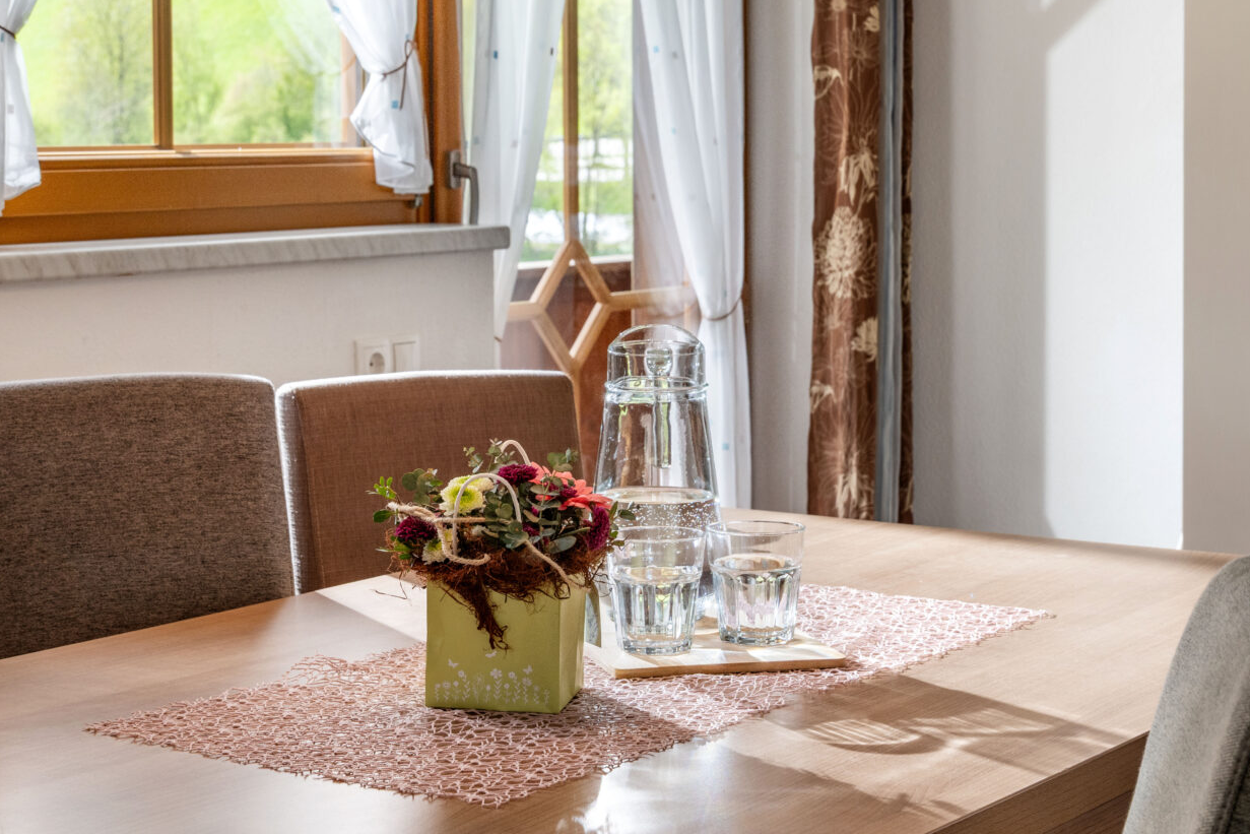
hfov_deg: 25.6
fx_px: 2743
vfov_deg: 17.2
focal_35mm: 79
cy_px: 220
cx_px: 502
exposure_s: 1/25
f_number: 7.1
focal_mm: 38
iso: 250
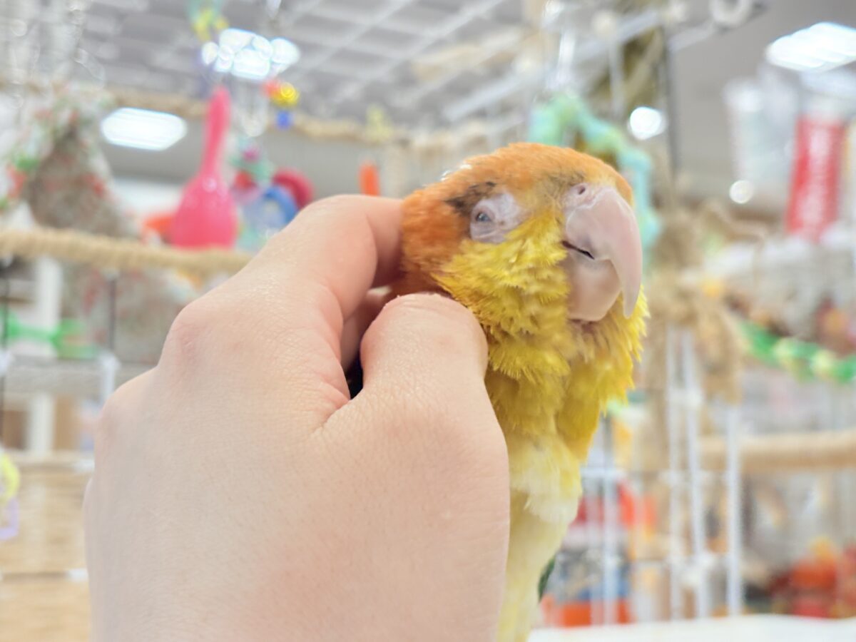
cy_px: 321
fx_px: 1286
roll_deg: +0.8
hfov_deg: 36.8
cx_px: 428
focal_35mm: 52
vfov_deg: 28.0
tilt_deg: +9.8
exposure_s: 1/100
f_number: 1.6
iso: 125
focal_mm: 5.96
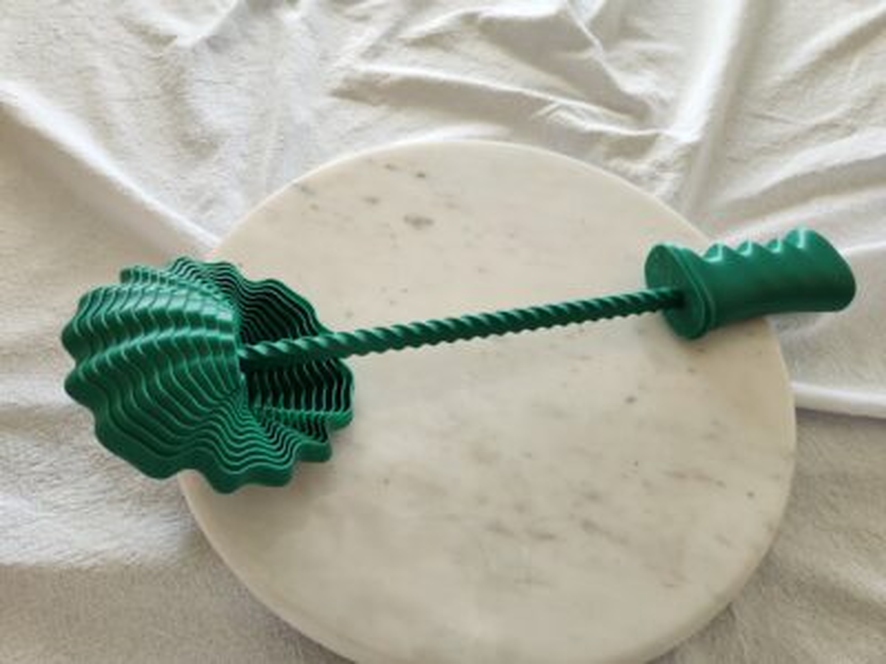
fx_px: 589
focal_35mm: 23
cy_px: 332
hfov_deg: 73.9
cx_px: 443
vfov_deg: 58.9
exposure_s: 1/120
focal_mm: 5.4
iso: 160
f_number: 1.8
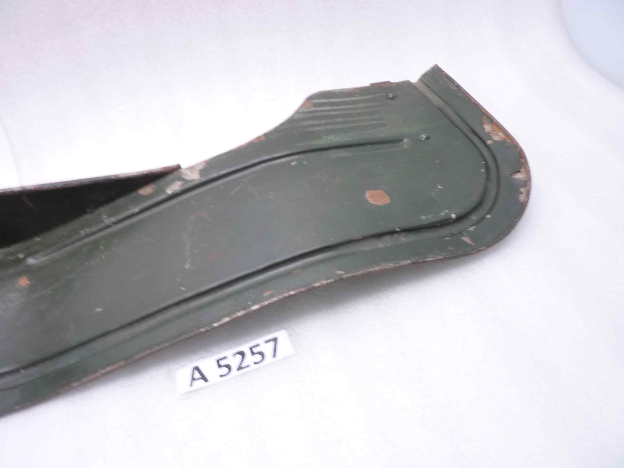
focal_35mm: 25
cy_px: 234
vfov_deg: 54.9
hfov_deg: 69.4
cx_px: 312
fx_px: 451
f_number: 3.3
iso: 125
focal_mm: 4.1
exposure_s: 1/8
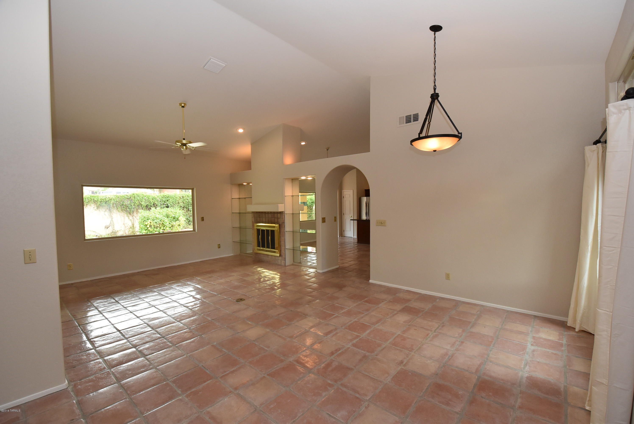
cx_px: 317
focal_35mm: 15
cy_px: 212
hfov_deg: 100.3
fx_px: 264
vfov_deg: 77.4
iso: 800
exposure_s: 1/100
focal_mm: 10
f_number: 5
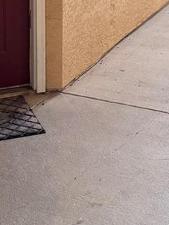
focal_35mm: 95
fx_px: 619
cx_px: 93
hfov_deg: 15.5
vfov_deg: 19.2
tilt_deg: -9.8
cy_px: -61
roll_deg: +0.3
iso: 80
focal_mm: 6.76
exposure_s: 1/120
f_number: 1.78
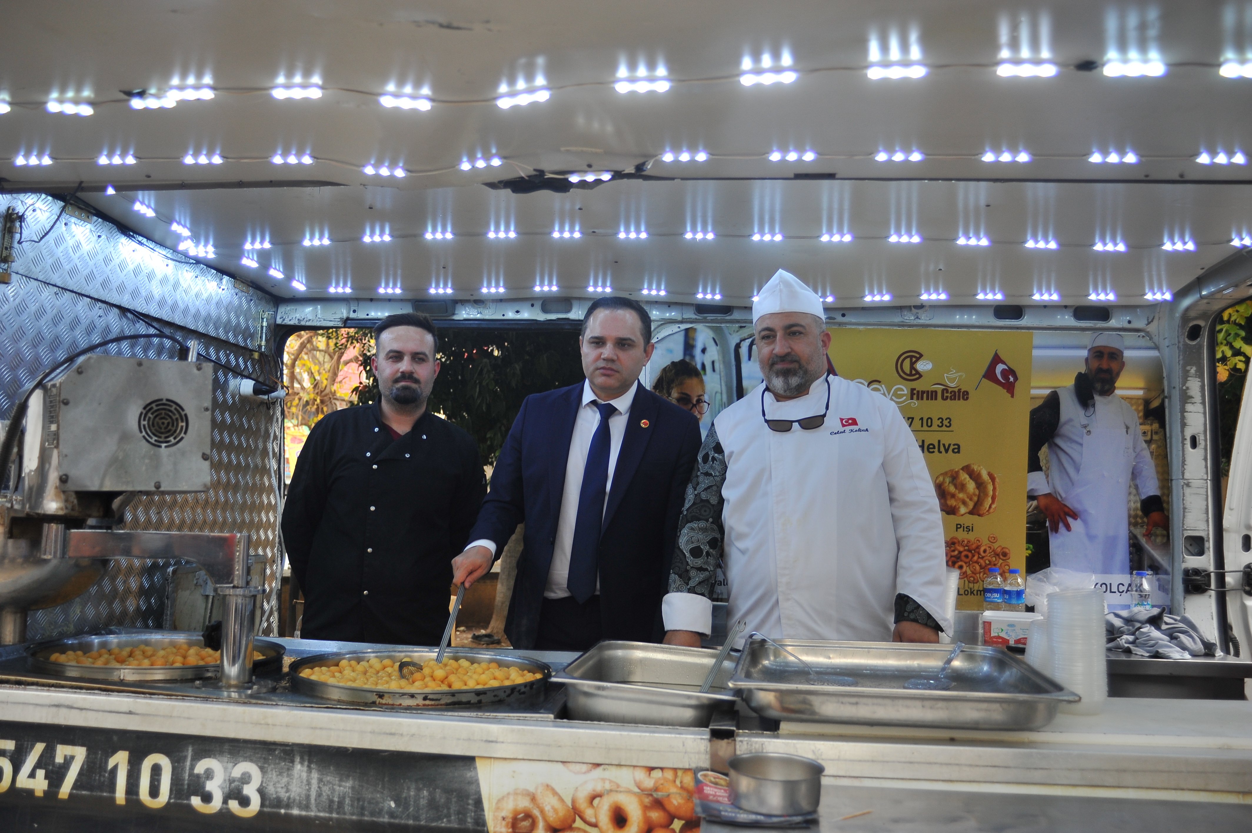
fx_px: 1077
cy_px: 416
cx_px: 626
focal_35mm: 31
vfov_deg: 42.3
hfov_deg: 60.3
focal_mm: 31
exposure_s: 1/160
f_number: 5.6
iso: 640
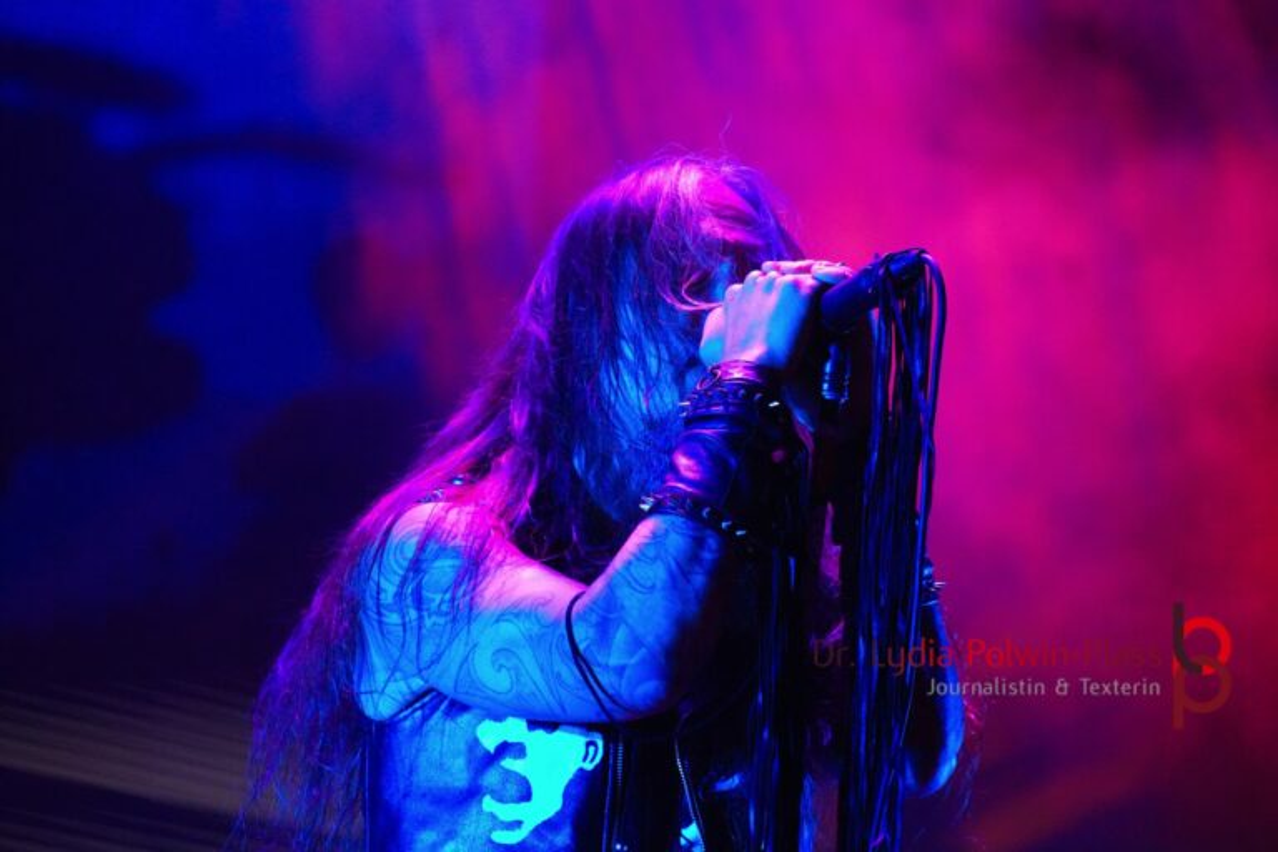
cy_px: 426
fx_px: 7348
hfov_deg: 9.9
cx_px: 639
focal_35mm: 207
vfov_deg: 6.6
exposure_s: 1/200
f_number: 5.6
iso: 6400
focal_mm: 138
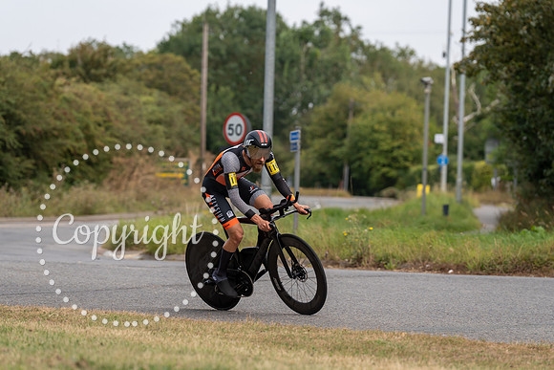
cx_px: 277
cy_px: 185
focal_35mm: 157
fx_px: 2417
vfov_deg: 8.7
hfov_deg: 13.1
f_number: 4
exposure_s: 1/1000
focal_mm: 157
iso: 250
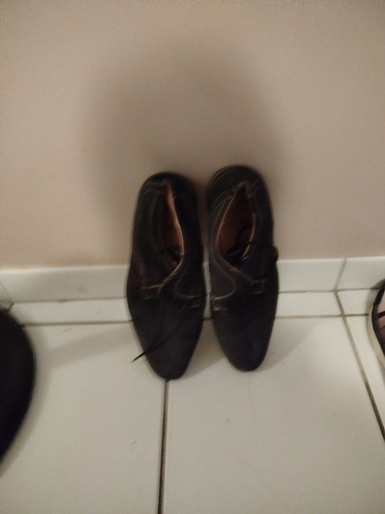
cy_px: 257
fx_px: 356
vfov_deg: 71.6
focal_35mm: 24
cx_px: 192
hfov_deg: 56.8
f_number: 1.7
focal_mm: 5.31
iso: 2500
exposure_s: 1/17
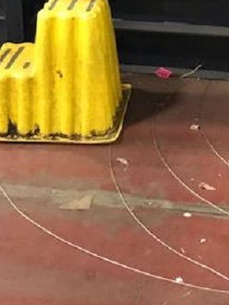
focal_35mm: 66
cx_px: 206
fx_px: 582
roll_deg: +0.4
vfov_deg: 26.7
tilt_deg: -12.6
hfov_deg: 21.8
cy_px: -42
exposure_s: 1/4
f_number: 1.8
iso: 100
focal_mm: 3.99
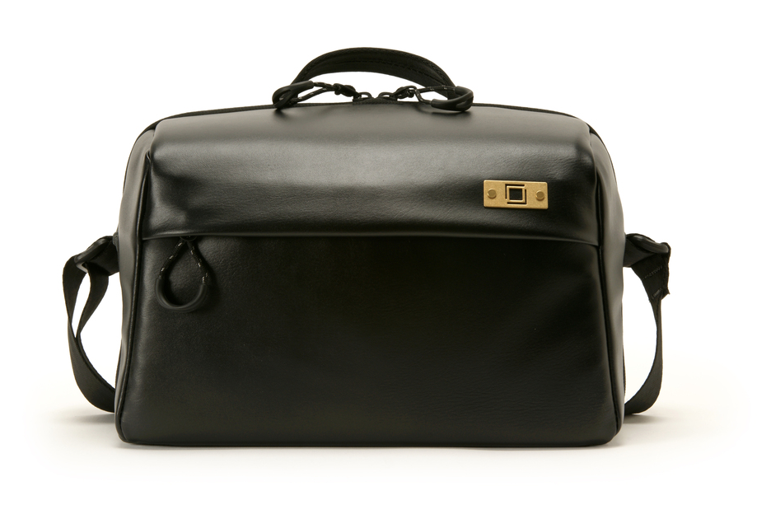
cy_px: 229
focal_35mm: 78
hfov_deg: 26.0
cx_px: 367
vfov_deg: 17.5
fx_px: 1640
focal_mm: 70
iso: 100
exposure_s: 1/200
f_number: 22
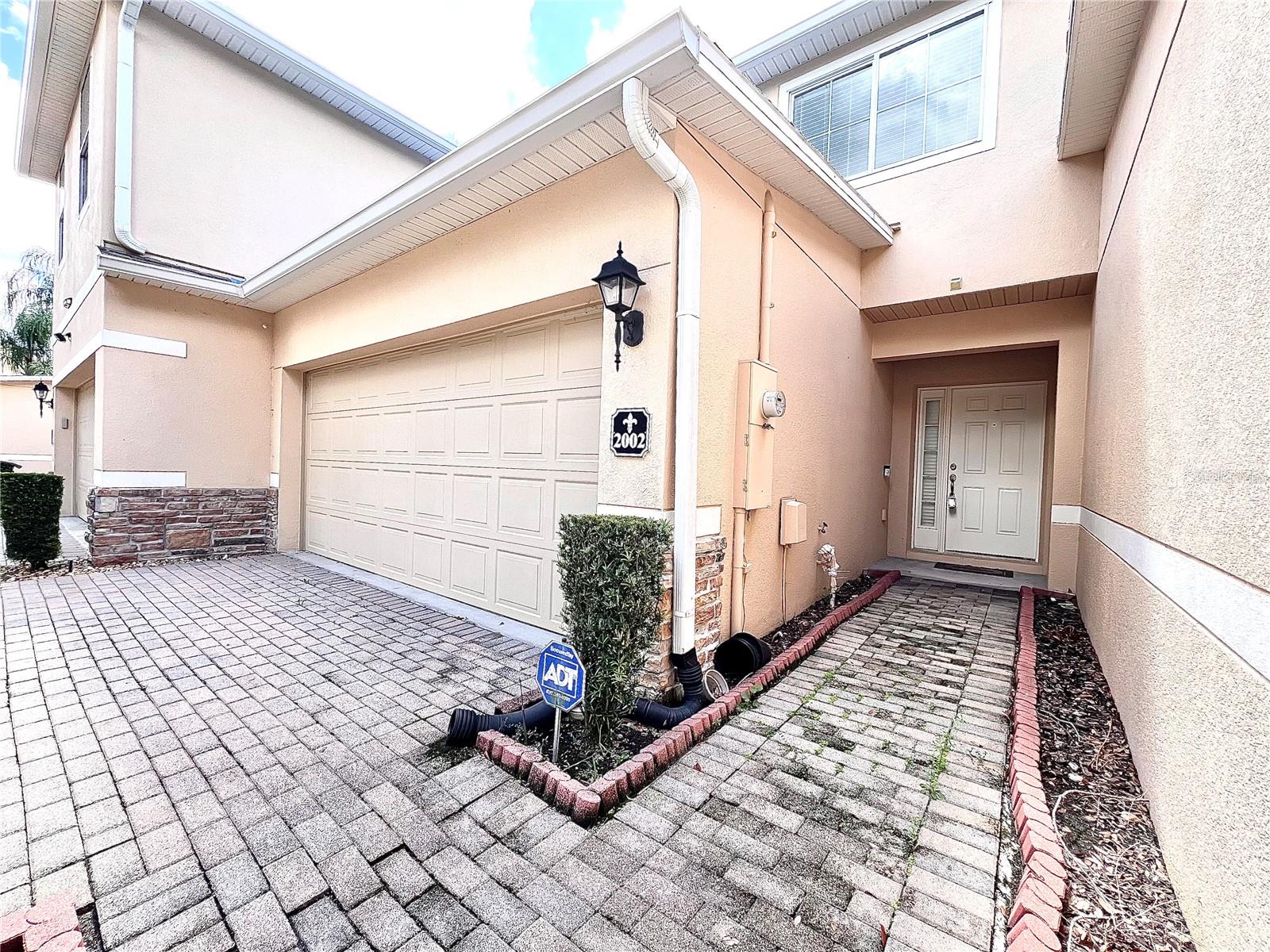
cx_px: 635
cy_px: 476
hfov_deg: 106.2
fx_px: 477
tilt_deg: -0.9
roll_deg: -1.8
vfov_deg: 89.9
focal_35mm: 13
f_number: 1.8
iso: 32
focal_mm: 1.57
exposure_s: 1/226
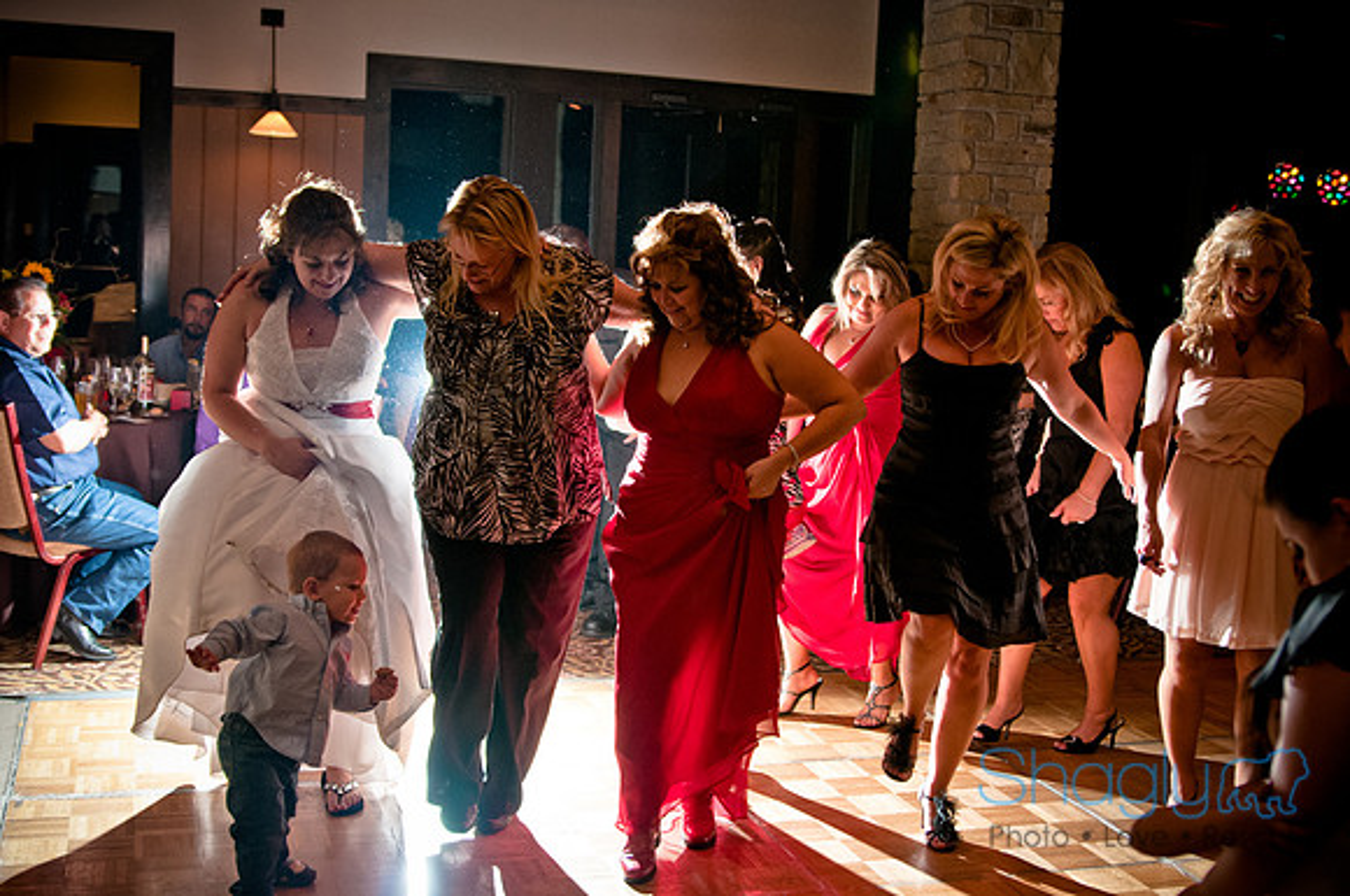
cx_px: 675
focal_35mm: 42
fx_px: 1573
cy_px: 448
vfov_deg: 31.8
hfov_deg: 46.5
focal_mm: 28
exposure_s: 1/200
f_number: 3.2
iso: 400
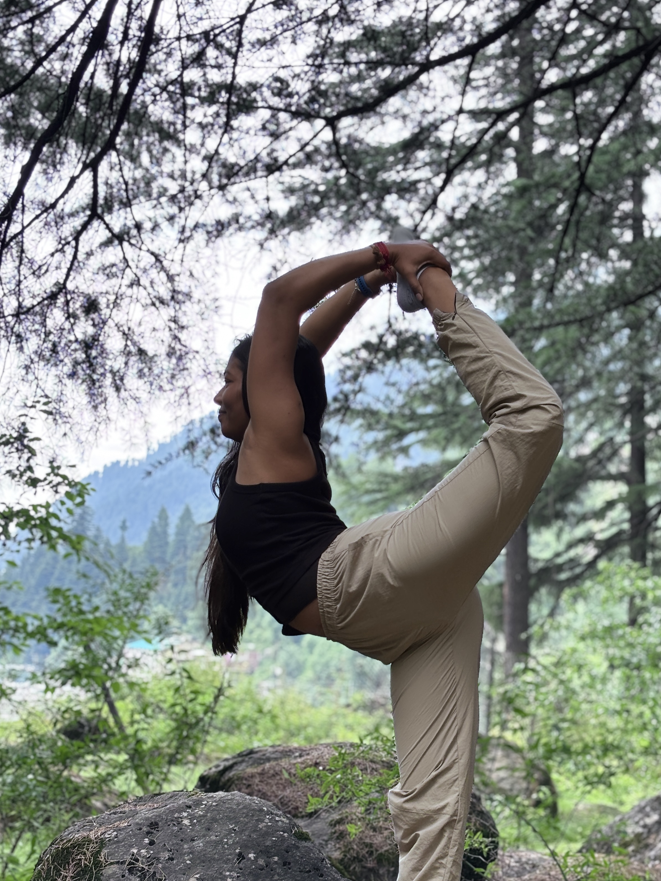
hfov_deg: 22.2
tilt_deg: +1.5
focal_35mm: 66
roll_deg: -3.2
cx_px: 388
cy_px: 540
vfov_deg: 29.3
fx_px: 1680
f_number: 1.6
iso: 32
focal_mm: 5.96
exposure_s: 1/186
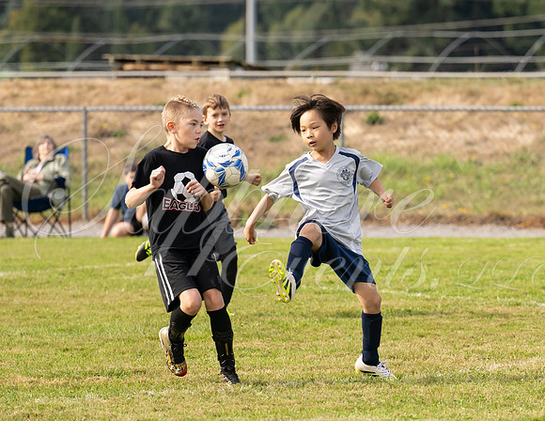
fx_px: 4813
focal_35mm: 302
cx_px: 465
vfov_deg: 5.0
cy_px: 284
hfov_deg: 6.5
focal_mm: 115
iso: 320
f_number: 2.8
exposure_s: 1/2500
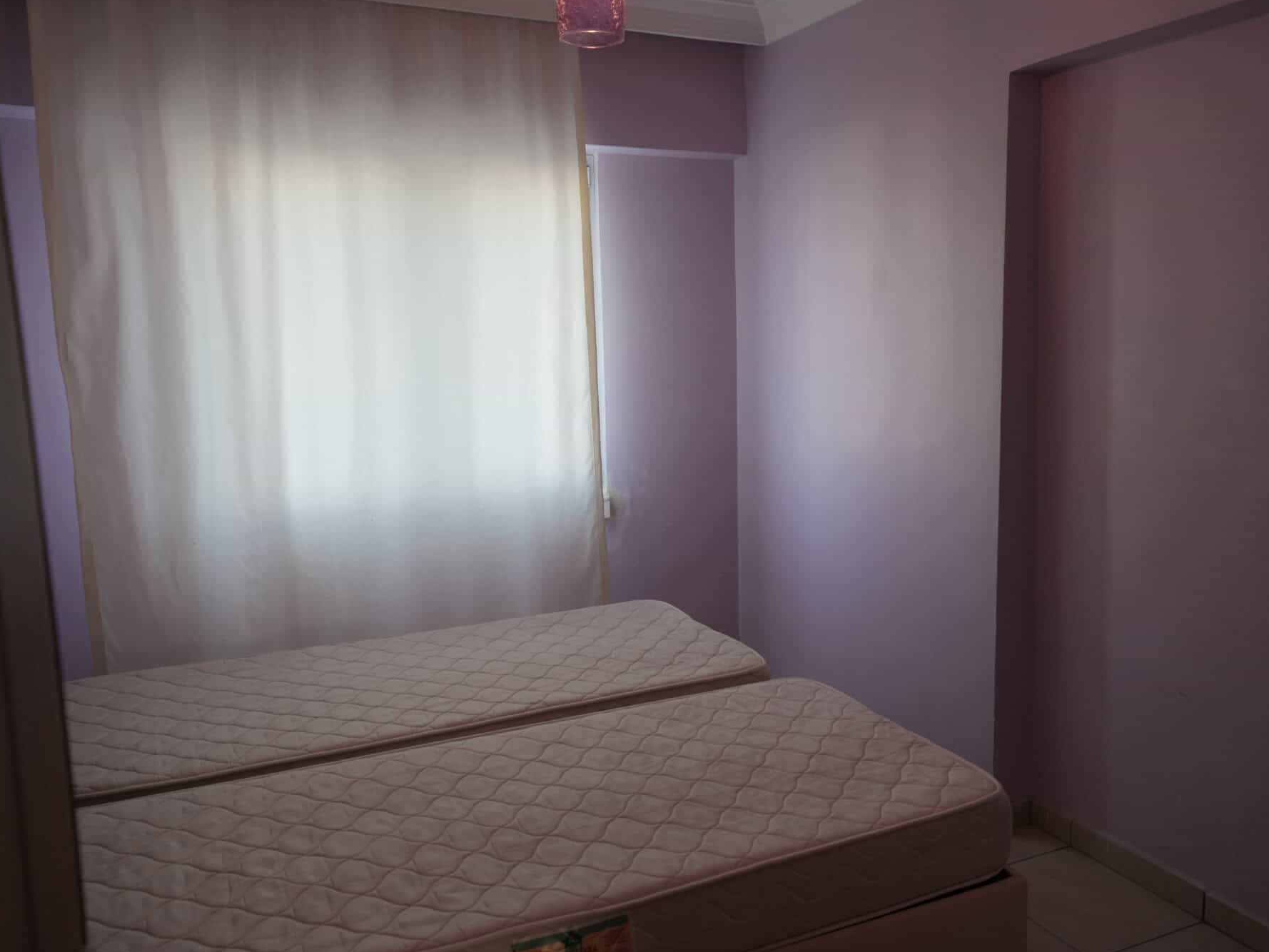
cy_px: 471
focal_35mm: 31
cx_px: 724
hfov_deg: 58.1
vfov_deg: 45.5
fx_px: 1137
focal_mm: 28
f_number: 4
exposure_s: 1/160
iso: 800
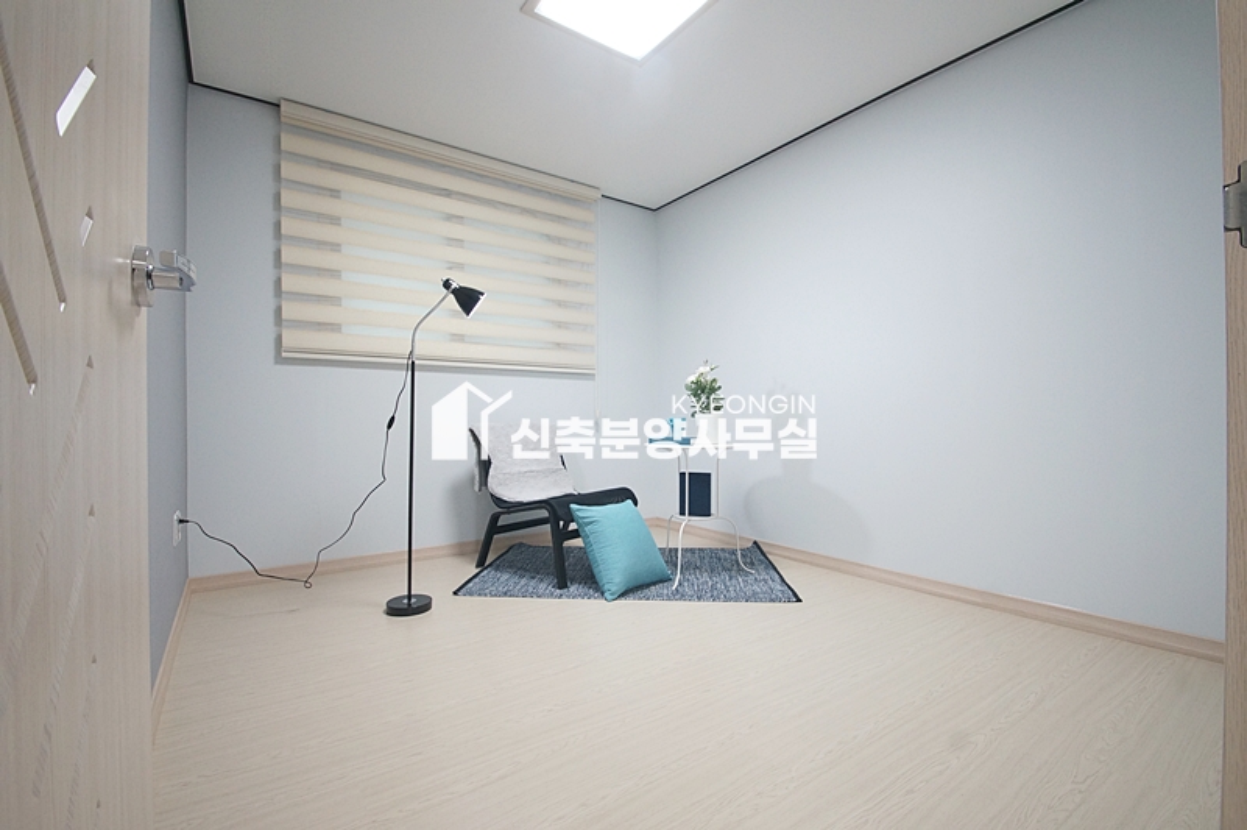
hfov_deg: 95.0
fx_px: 571
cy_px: 415
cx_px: 624
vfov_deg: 72.0
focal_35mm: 16
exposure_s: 1/25
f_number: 7.1
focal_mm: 11
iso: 800
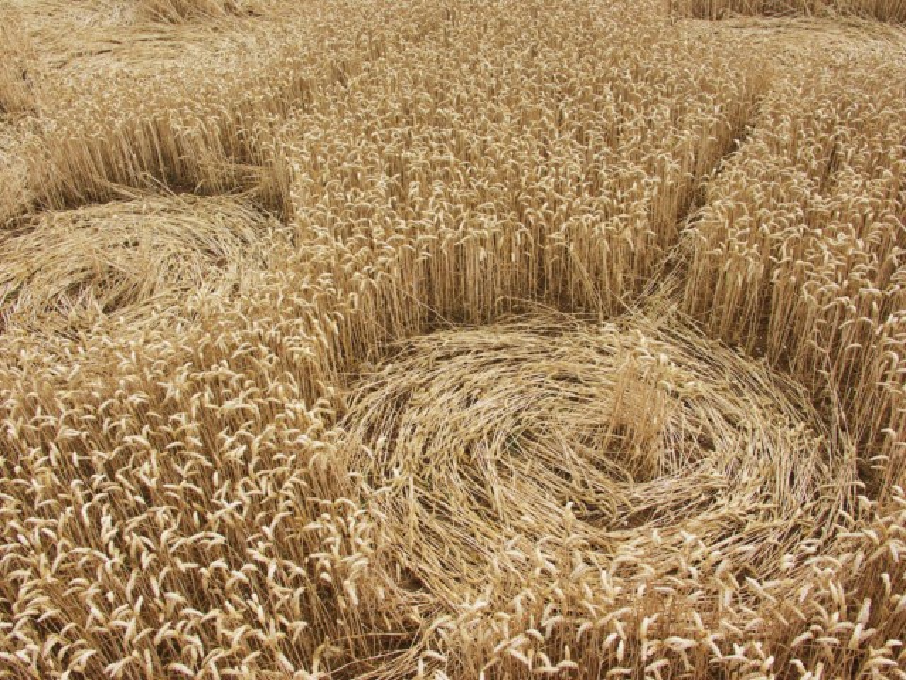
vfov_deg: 45.4
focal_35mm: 31
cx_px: 453
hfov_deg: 58.4
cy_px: 340
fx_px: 811
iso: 50
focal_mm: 8
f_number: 5
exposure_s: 1/200
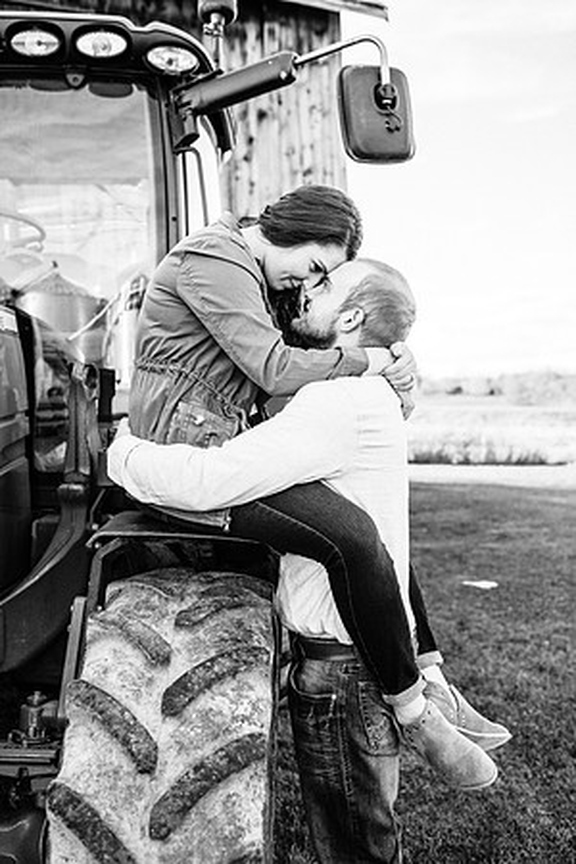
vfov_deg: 54.4
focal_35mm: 35
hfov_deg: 37.9
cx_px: 288
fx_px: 840
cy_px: 432
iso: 200
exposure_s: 1/640
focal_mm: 35
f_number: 3.2
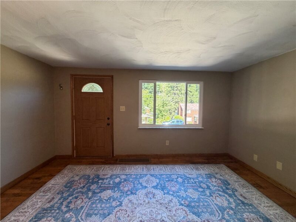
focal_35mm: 14
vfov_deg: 85.7
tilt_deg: -3.1
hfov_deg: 102.1
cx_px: 148
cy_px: 111
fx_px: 120
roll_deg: -0.1
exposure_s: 1/60
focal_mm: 2.22
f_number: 2.2
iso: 200
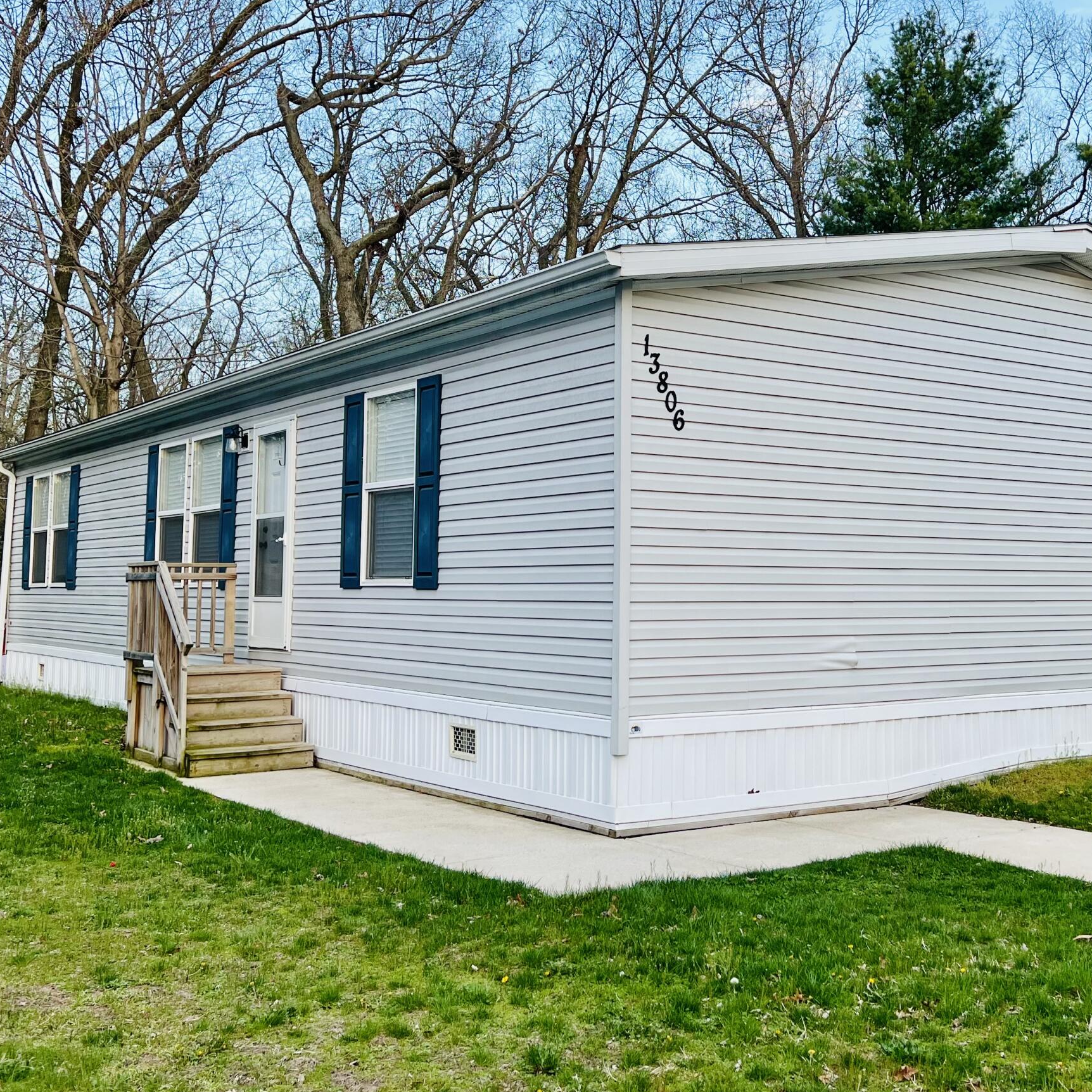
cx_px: 713
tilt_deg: +5.1
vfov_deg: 41.7
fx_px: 1428
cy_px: 448
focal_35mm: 40
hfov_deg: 41.4
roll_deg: -0.2
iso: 50
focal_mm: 5.7
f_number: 1.5
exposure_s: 1/687
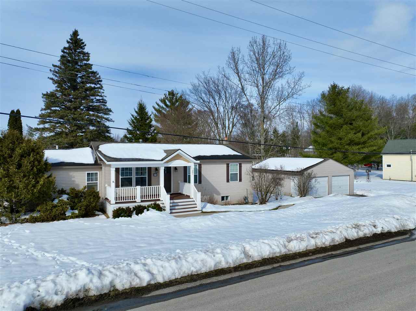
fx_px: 288
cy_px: 156
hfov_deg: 71.6
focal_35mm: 24
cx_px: 208
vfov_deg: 56.8
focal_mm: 12.29
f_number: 2.8
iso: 100
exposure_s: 1/3200
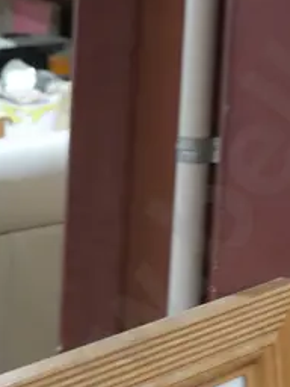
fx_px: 1430
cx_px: 443
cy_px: -83
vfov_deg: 14.9
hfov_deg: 11.1
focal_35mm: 128
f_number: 3.6
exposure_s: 1/60
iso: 1000
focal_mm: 16
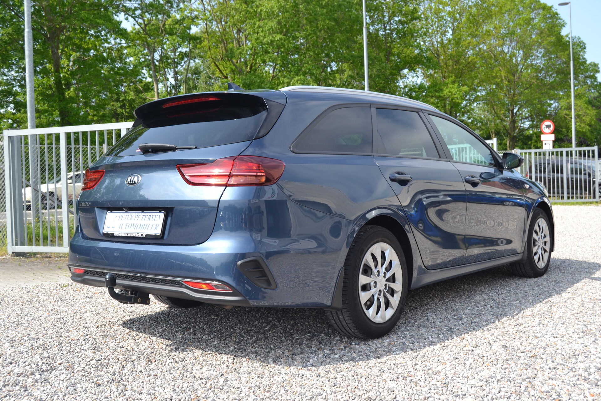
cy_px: 200
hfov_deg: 53.1
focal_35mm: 36
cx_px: 300
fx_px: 601
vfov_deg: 36.9
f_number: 7.1
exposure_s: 1/200
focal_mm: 24
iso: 100
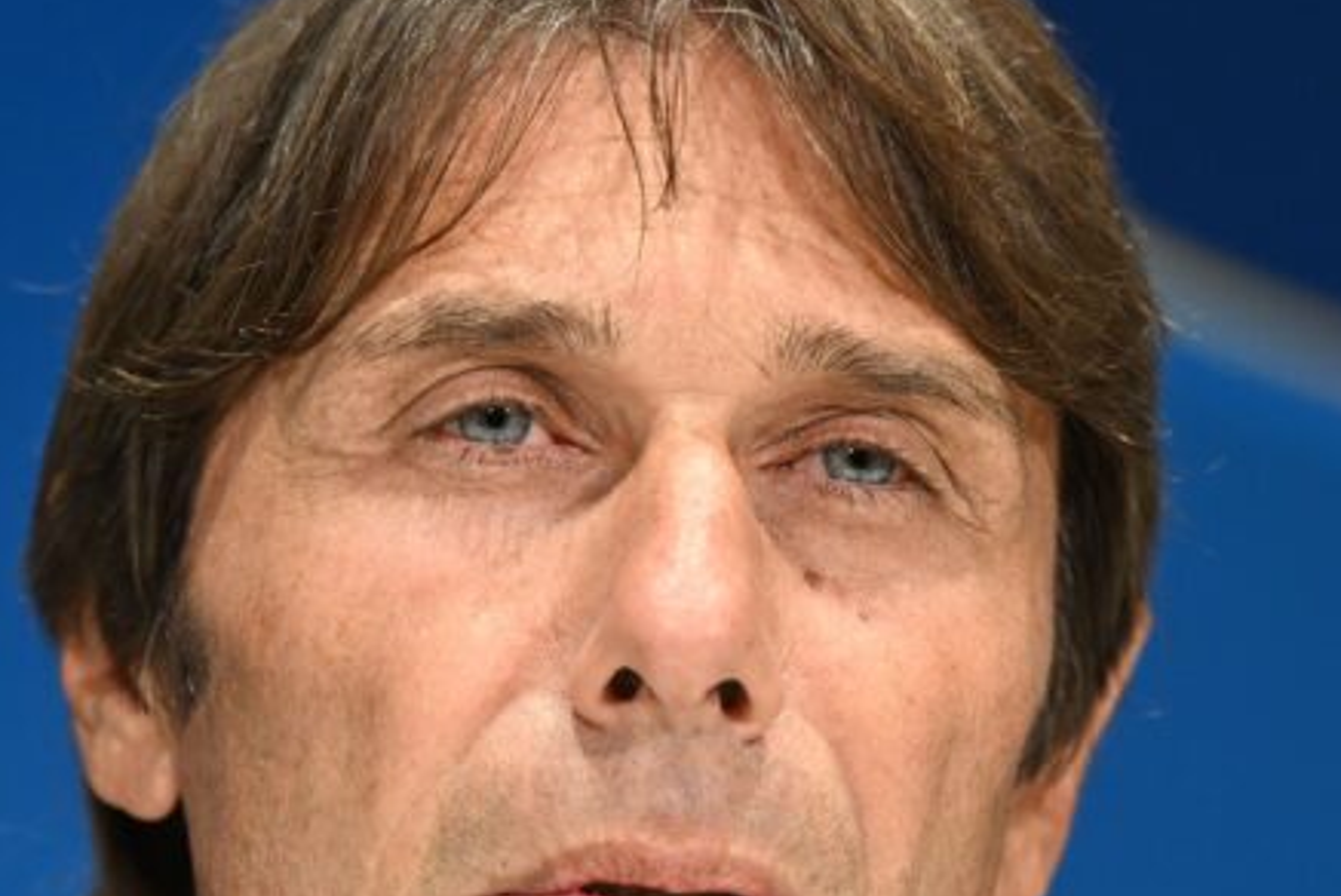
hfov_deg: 6.5
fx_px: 11778
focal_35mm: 316
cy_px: 585
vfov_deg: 4.4
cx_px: 534
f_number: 4
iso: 1600
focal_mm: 135
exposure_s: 1/500
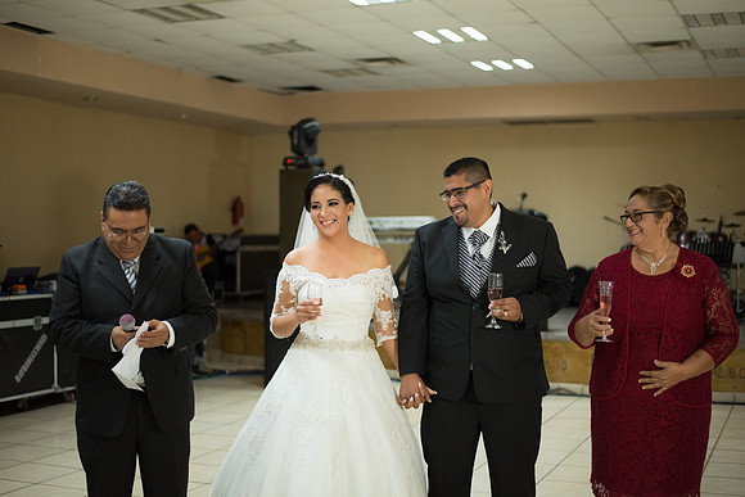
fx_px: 1035
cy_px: 248
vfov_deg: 27.0
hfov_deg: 39.6
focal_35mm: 50
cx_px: 372
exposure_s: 1/160
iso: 1600
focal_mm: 50
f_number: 1.8
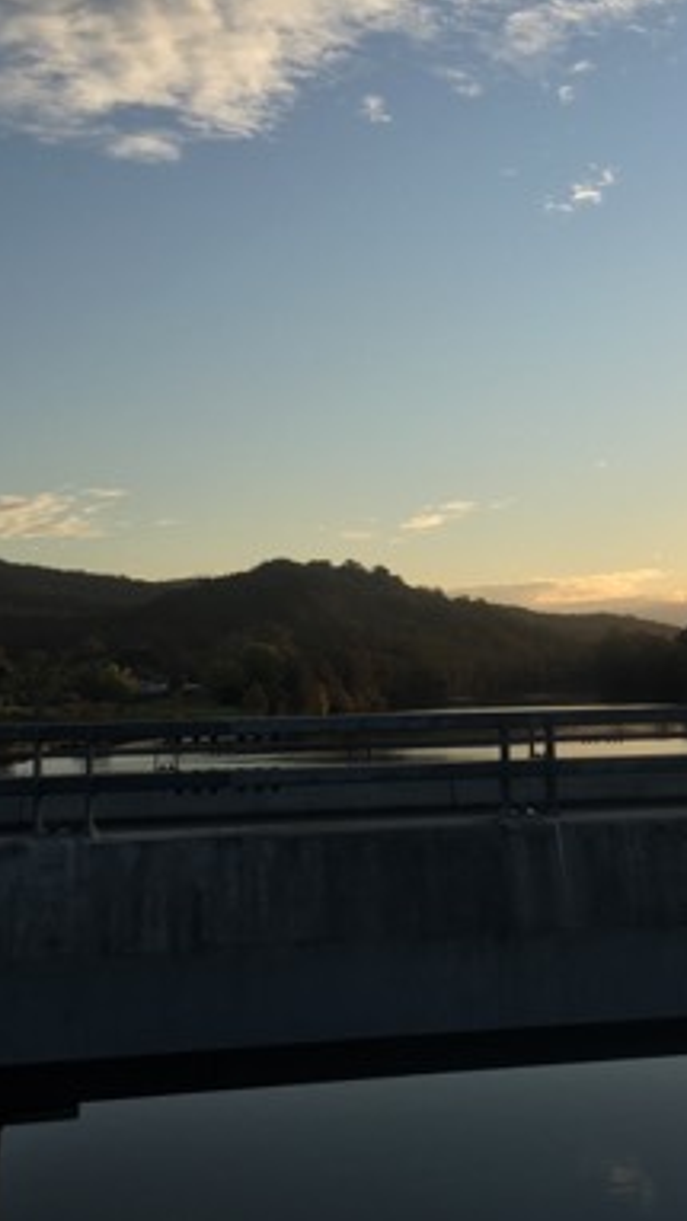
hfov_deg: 27.4
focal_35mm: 43
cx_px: 511
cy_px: 604
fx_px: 1392
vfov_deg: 47.4
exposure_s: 1/1647
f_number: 2.2
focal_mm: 4.15
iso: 32
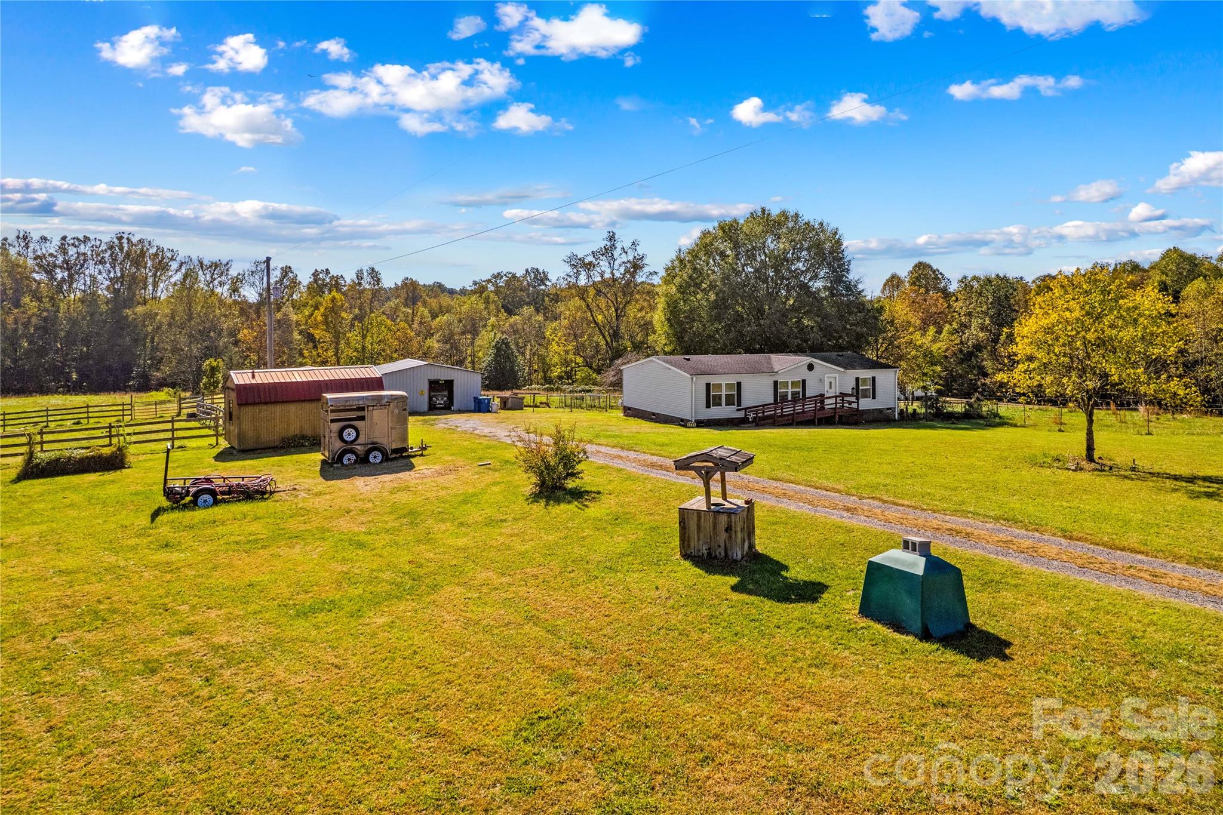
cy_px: 408
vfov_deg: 57.2
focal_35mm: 22
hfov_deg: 78.6
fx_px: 747
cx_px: 612
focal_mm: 8.38
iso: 140
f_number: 2.8
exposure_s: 1/3000
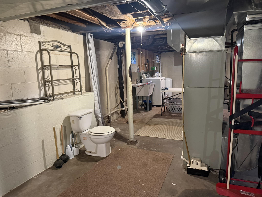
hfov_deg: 71.6
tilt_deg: -8.2
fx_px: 182
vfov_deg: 56.8
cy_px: 98
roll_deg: +2.2
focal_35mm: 24
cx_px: 131
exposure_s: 1/60
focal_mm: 6.76
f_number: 1.78
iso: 640
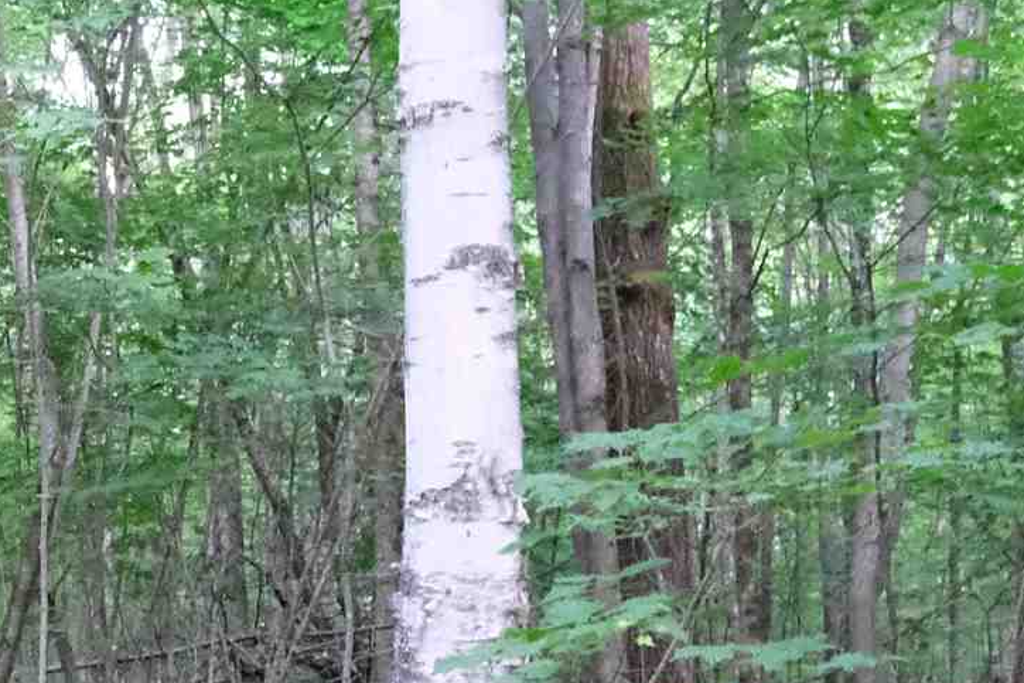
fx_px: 2816
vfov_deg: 13.3
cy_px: 892
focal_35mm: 99
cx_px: -369
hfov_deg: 18.9
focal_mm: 23
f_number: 11
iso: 25600
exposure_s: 1/27
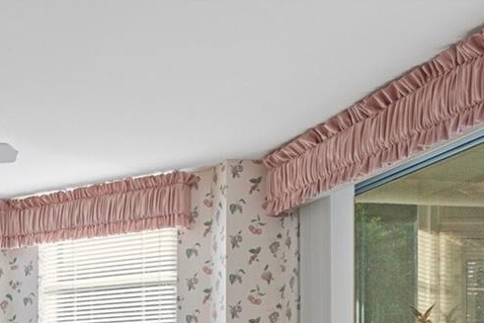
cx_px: -152
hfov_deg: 26.5
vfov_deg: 18.3
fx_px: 856
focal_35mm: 64
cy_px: 520
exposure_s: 1/10
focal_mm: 13
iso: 640
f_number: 8
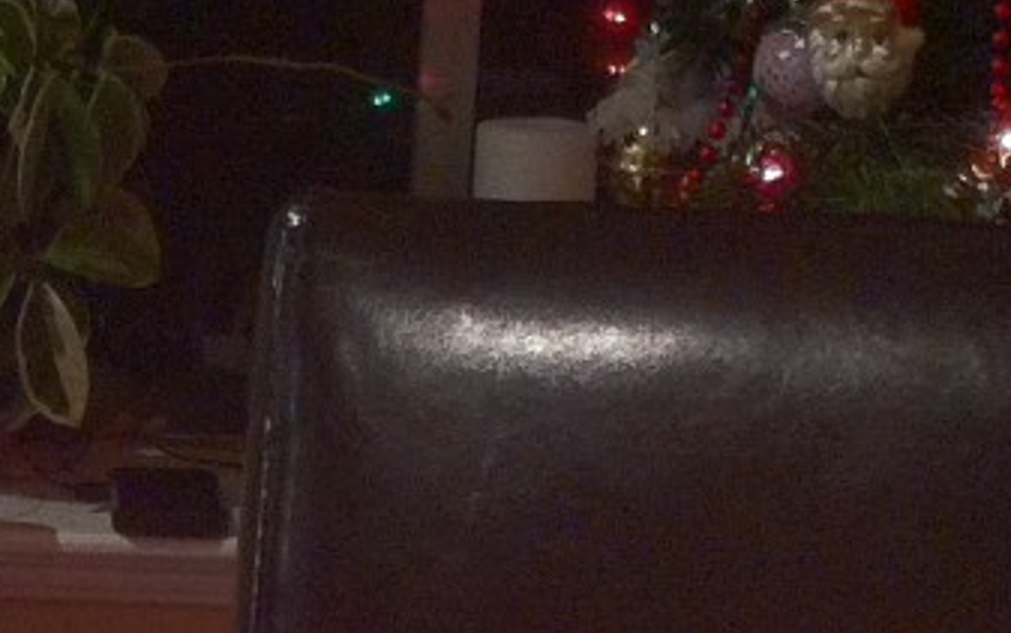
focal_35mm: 159
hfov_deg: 13.0
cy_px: 888
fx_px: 4383
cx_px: -12
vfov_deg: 8.1
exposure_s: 1/15
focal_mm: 3.85
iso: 200
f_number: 2.8
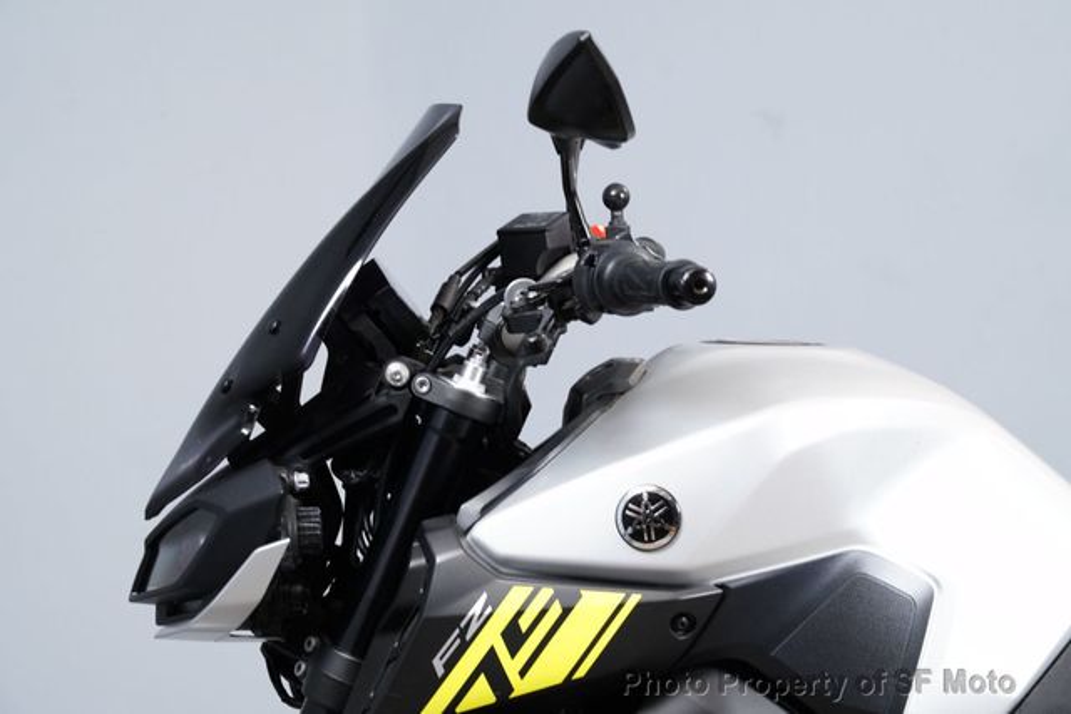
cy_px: 357
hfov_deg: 19.5
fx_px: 3124
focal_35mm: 105
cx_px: 536
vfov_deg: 13.0
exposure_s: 1/80
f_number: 9
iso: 5000
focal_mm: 105
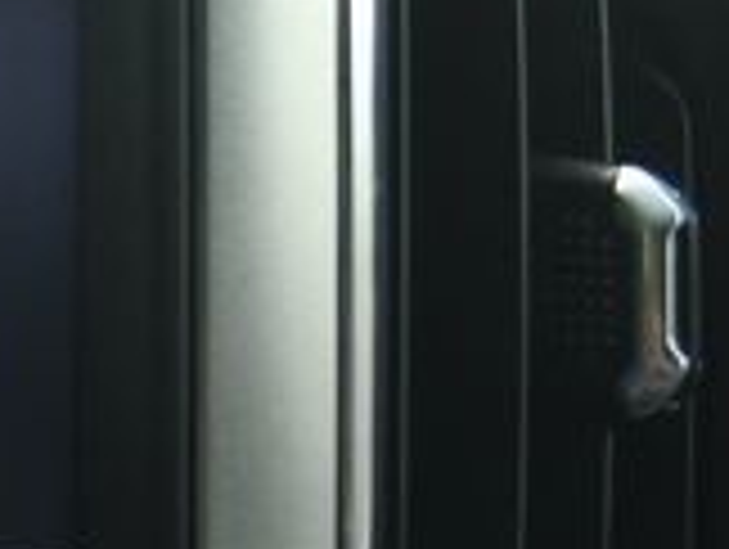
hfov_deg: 13.6
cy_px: 554
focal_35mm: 125
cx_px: -688
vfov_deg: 11.8
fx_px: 2636
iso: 800
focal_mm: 22
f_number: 3.8
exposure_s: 1/125
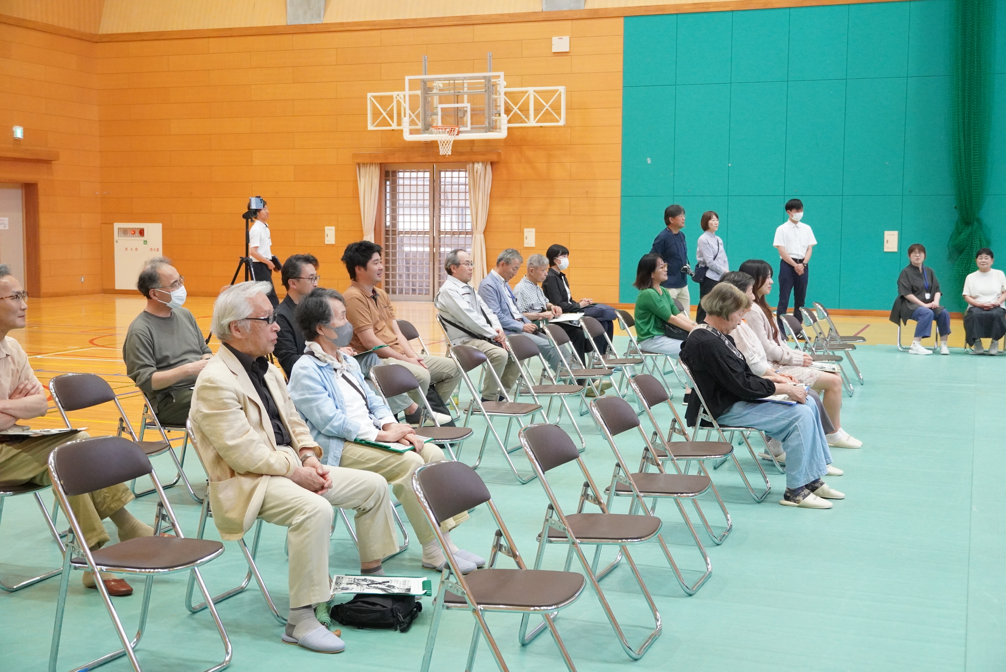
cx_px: 503
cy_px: 336
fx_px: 1342
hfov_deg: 41.1
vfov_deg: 28.1
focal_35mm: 48
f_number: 4.5
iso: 5000
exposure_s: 1/160
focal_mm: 32
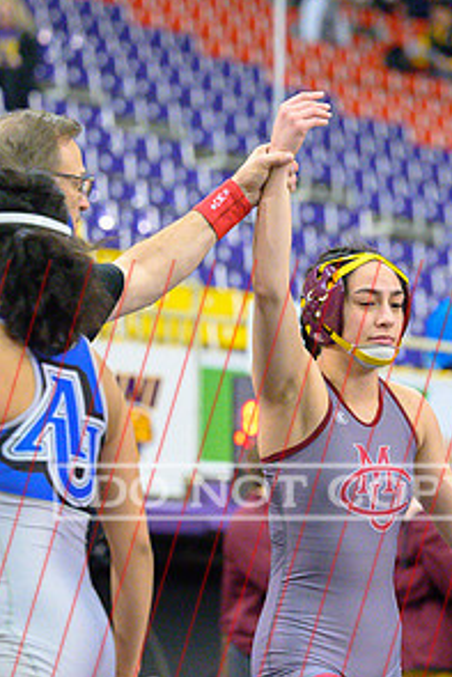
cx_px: 303
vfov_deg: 7.5
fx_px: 5154
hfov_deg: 5.0
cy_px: 437
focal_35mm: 274
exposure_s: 1/800
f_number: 3.2
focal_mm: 105
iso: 6400
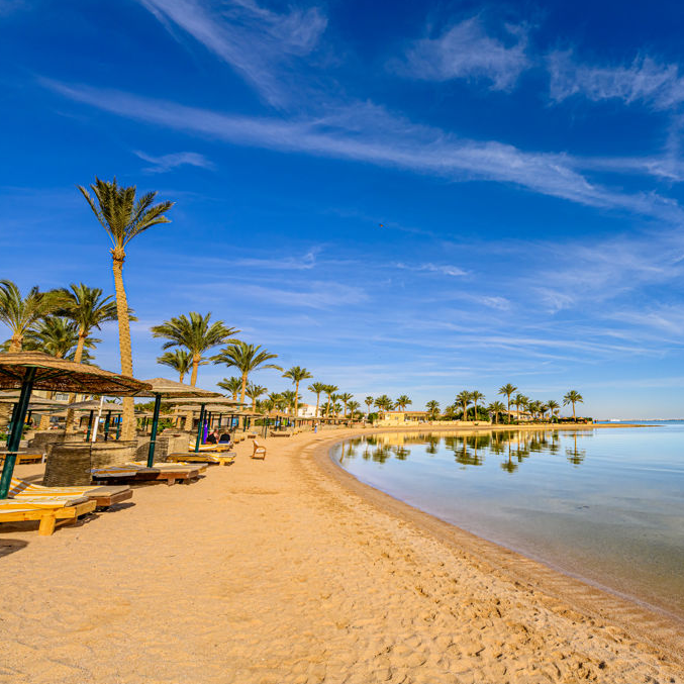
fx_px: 402
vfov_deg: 80.7
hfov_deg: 76.6
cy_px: 341
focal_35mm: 18
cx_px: 486
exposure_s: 1/1250
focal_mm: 14
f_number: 8
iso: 160
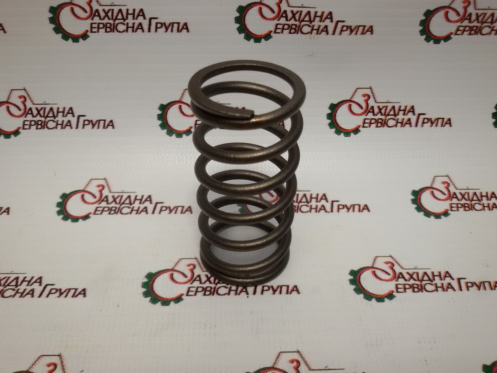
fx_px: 445
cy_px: 186
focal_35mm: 31
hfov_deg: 58.4
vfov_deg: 45.4
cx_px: 248
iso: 50
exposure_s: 1/100
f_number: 2.4
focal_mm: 2.93
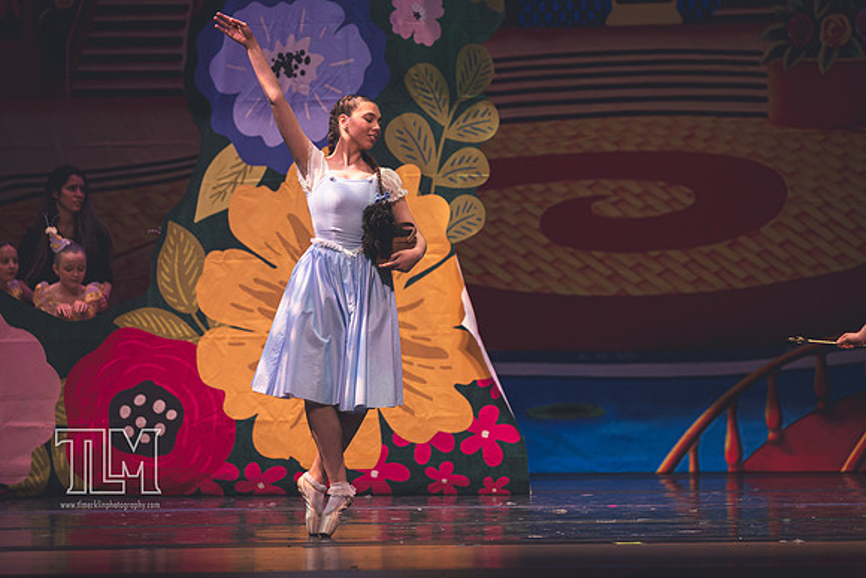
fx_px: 6307
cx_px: 433
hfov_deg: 7.9
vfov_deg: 5.2
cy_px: 289
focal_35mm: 262
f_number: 2.8
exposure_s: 1/250
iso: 500
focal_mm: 175
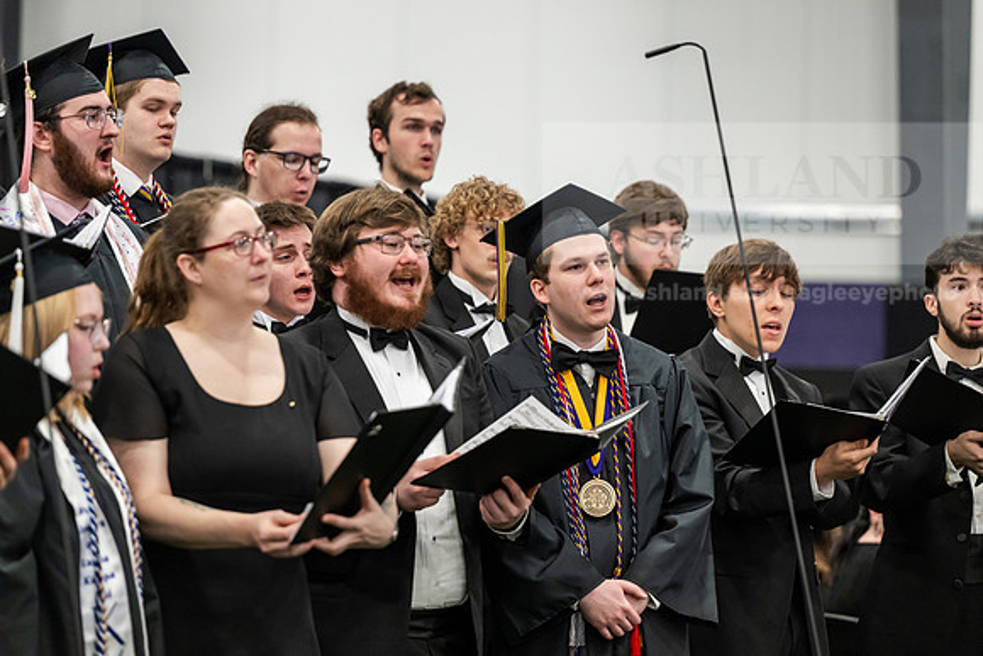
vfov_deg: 10.2
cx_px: 492
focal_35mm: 135
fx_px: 3687
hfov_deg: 15.2
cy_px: 328
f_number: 3.2
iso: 2500
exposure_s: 1/200
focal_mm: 135
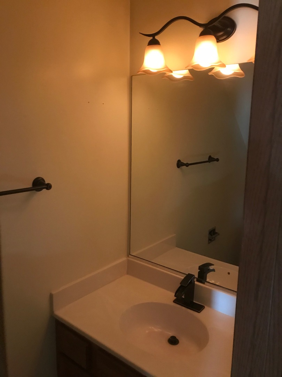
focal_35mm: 28
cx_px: 141
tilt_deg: -8.8
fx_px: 304
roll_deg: -0.5
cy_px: 188
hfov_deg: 49.7
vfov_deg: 63.4
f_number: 1.8
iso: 100
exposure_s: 1/5
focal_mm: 3.99
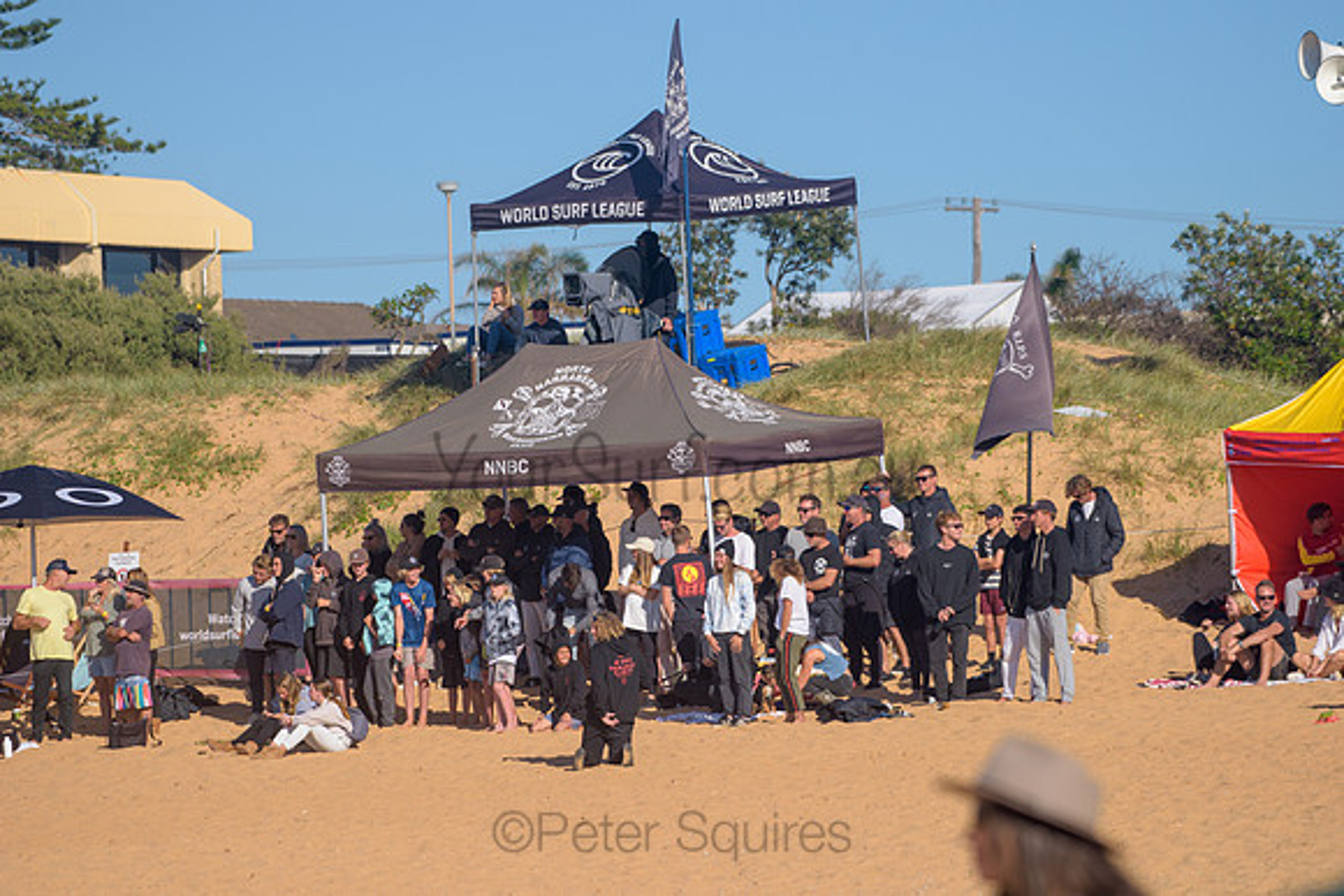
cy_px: 448
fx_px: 8962
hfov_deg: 8.6
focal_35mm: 240
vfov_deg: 5.7
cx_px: 672
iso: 220
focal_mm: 240
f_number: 5.6
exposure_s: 1/2000
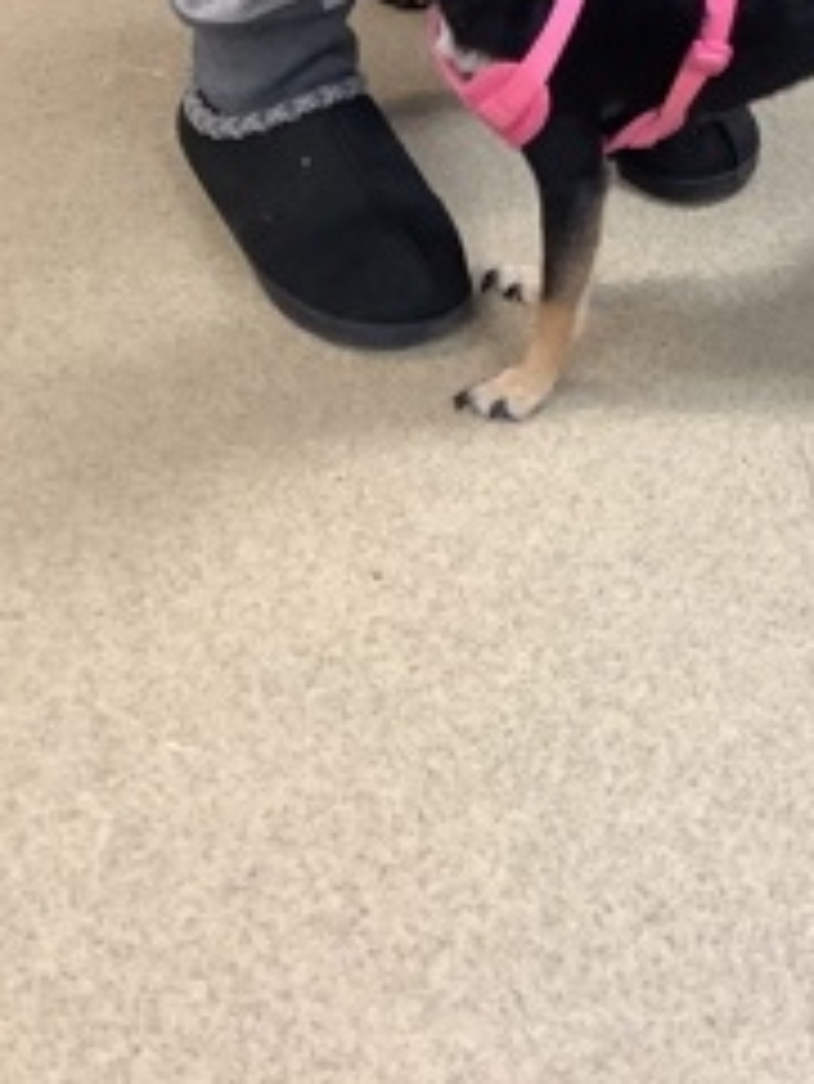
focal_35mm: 54
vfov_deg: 34.1
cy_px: 166
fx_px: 1692
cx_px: 542
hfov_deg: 26.9
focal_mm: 3.3
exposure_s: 1/40
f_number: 2.4
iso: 250
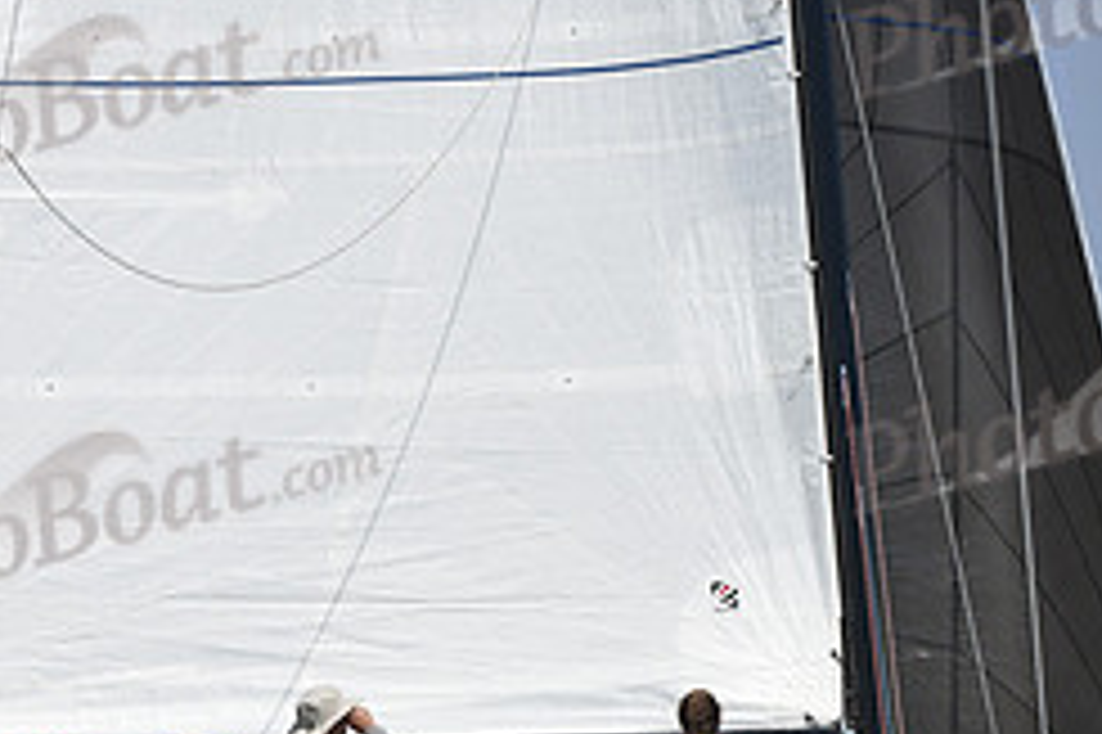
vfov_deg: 8.2
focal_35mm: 166
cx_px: 616
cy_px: 696
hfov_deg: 12.4
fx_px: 5078
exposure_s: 1/1250
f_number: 10
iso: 320
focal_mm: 70
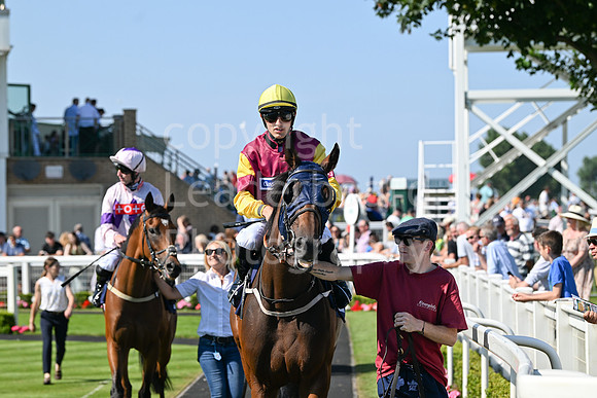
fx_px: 2239
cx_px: 298
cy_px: 199
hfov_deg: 15.2
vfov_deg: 10.2
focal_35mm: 135
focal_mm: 135
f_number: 5.6
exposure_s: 1/2500
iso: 400
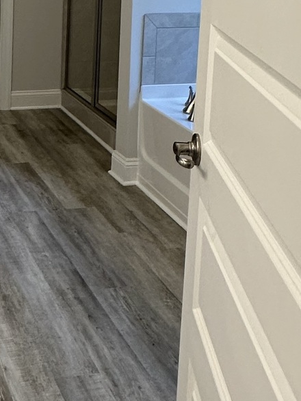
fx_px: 637
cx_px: -60
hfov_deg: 24.1
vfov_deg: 32.0
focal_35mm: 55
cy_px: -6
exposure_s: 1/120
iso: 200
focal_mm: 2.22
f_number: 2.2
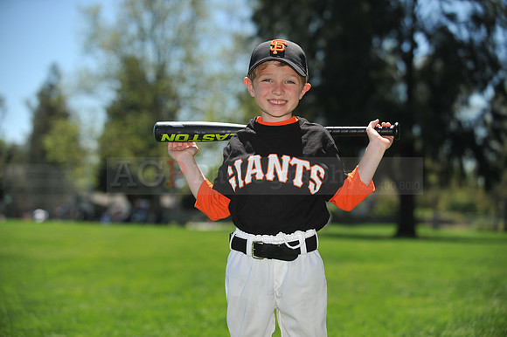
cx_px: 254
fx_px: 1210
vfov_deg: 15.9
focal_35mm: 86
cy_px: 168
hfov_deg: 23.7
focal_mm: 86
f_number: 4
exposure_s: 1/2000
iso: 200
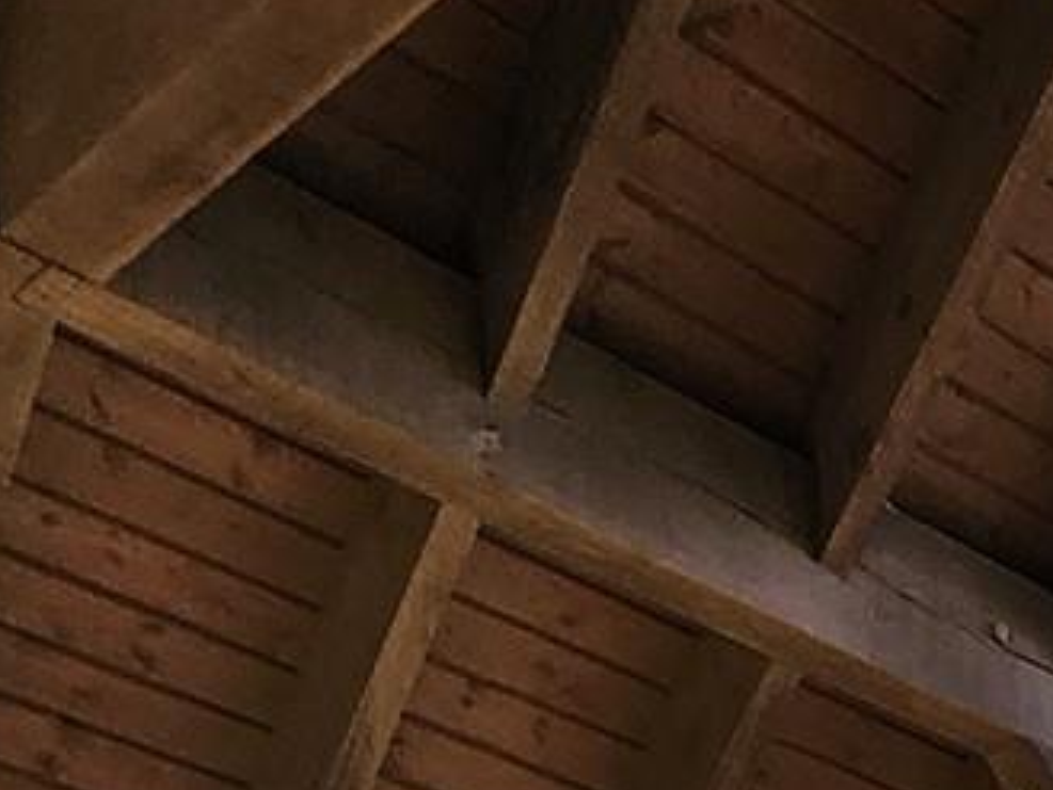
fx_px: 2465
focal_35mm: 81
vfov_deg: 11.0
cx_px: 1655
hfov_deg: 20.2
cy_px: 2418
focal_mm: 2.2
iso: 64
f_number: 2.2
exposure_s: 1/120
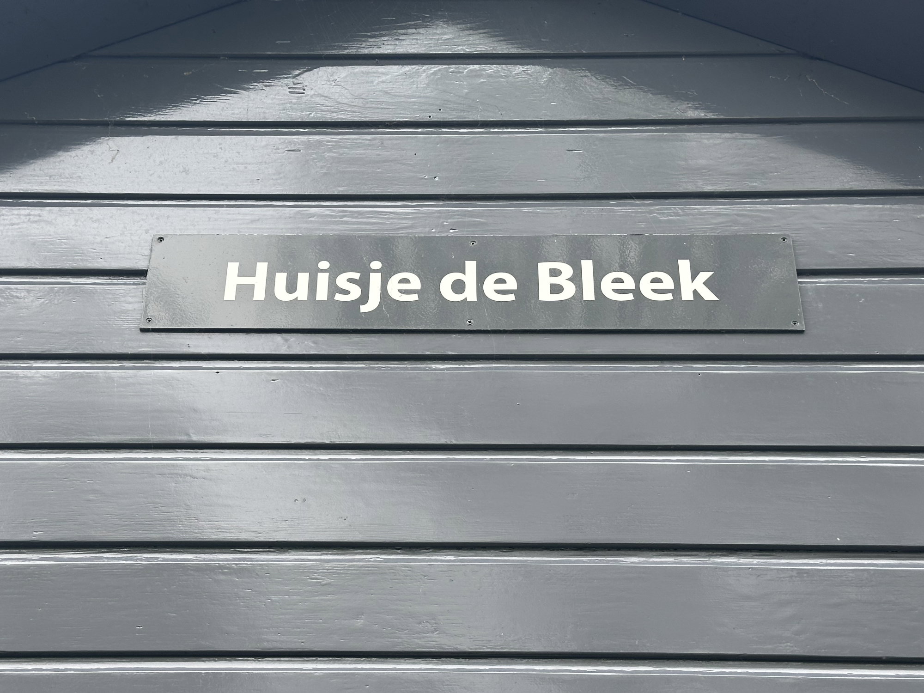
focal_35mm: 48
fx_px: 1281
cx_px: 462
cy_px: 346
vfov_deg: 30.3
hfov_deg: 39.7
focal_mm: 6.9
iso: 50
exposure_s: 1/226
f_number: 1.8
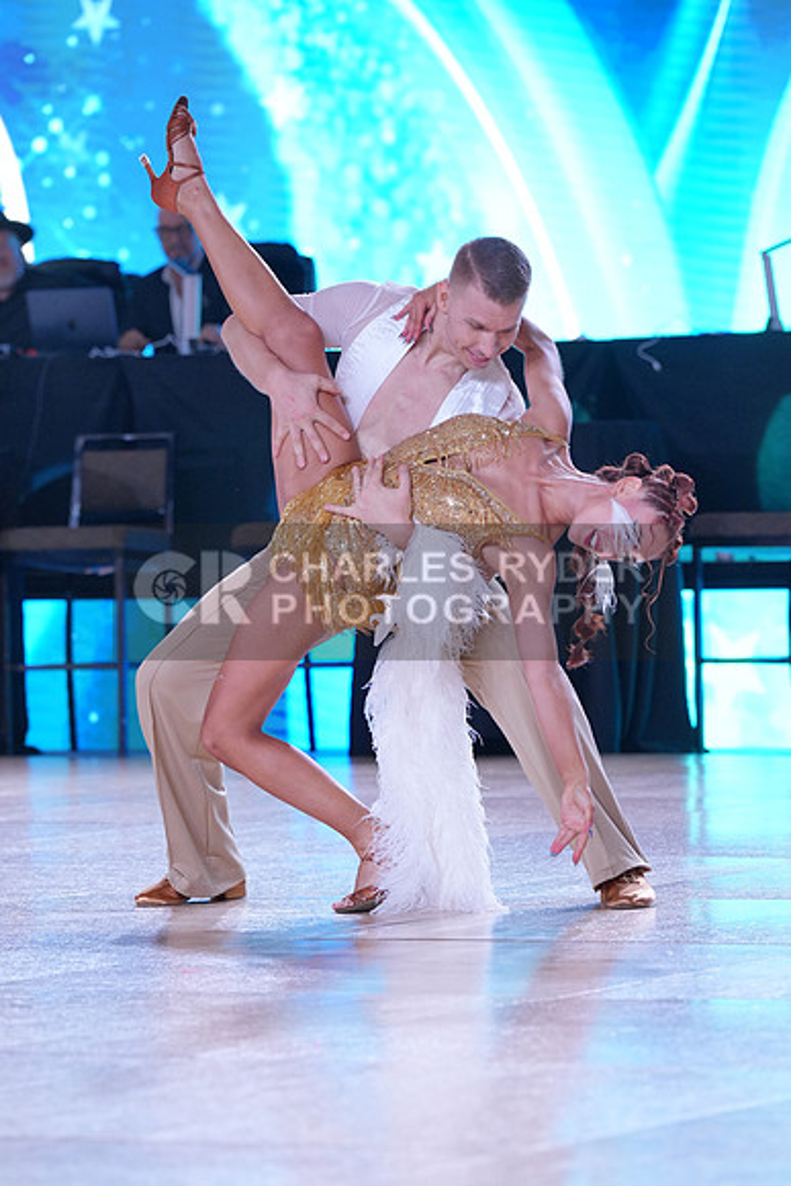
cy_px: 593
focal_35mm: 200
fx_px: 6587
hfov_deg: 6.9
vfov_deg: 10.3
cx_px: 396
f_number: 5.6
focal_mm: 200
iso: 2000
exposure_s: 1/400
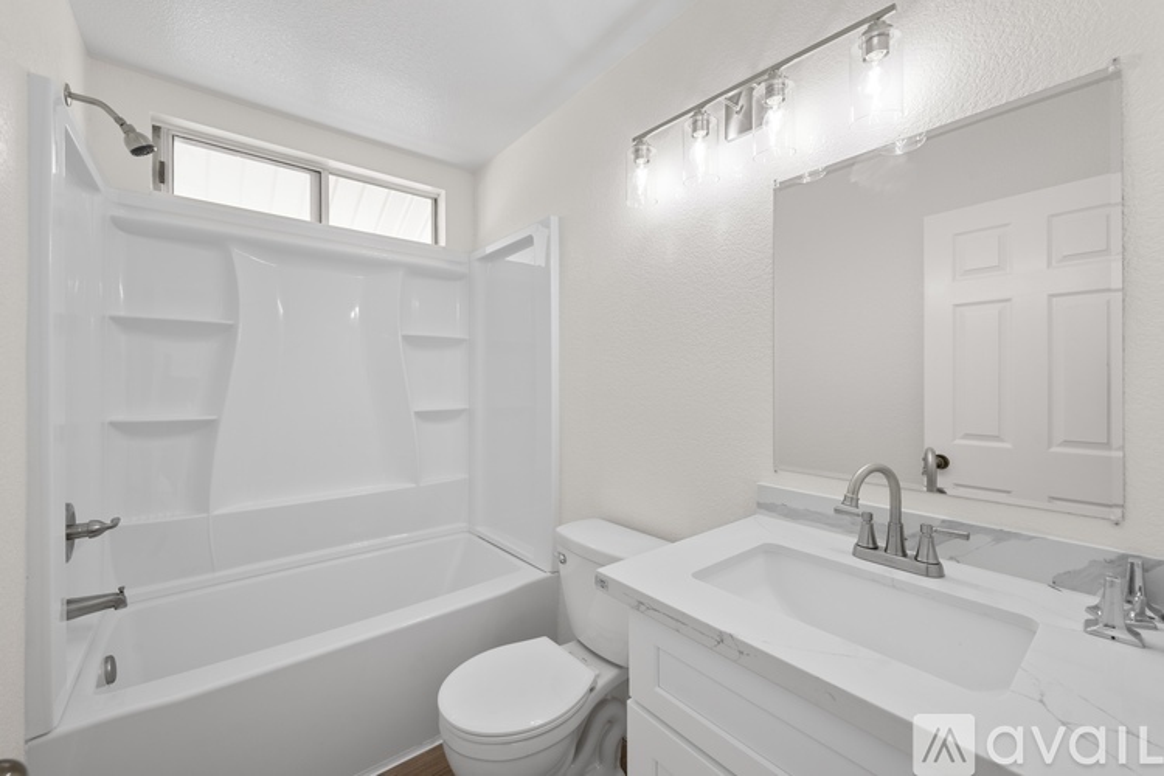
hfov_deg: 102.3
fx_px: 469
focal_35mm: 14
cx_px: 582
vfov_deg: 79.2
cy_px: 388
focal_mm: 14.5
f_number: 8
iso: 250
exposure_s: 1/13
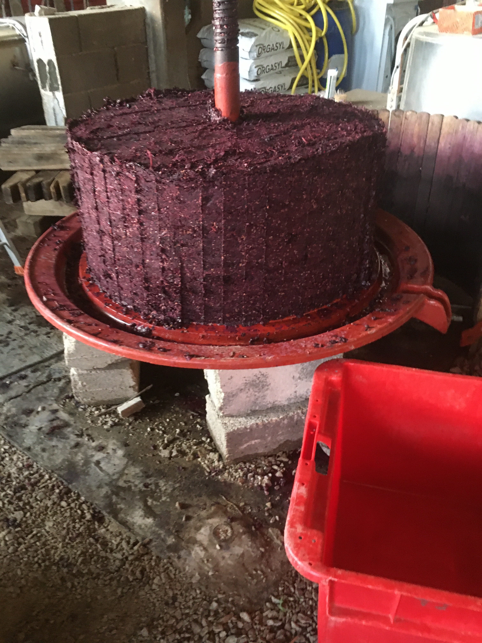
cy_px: 322
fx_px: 538
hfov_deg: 48.2
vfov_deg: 61.7
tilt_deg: -32.3
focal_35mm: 29
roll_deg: +3.9
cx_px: 241
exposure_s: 1/17
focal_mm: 4.15
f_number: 2.2
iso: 250
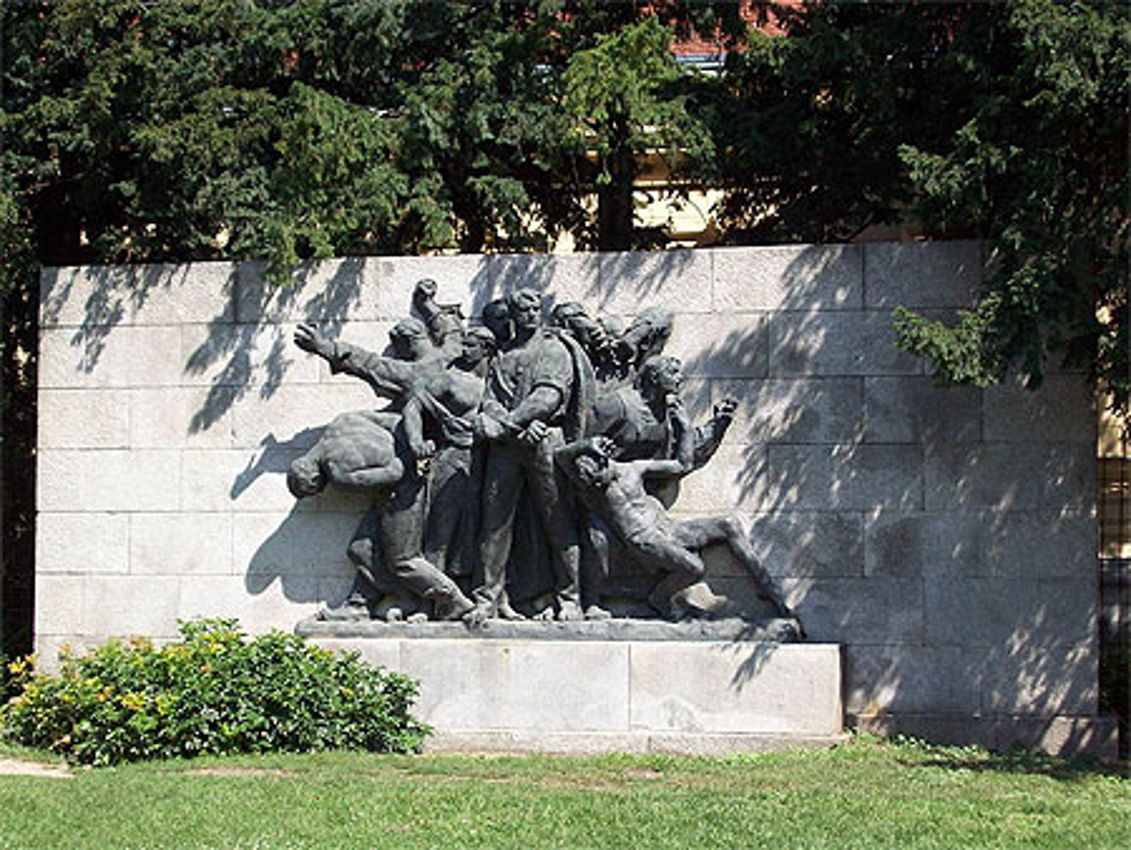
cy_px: 425
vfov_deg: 21.0
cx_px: 566
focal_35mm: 70
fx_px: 2288
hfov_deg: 27.8
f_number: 3.8
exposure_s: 1/486
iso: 80
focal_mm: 11.6
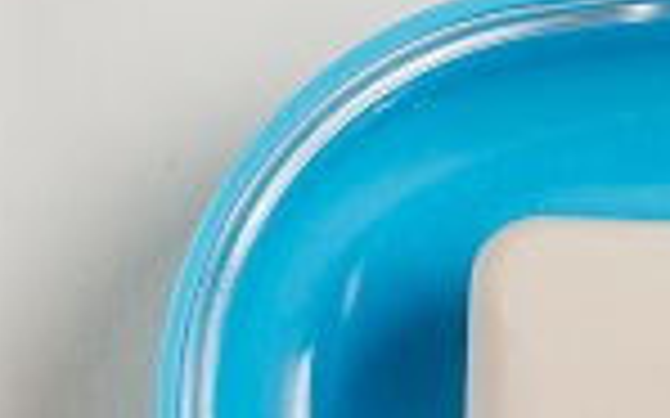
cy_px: 699
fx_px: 5001
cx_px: 904
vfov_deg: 4.7
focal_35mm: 274
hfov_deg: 7.6
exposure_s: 1/160
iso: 160
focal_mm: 50
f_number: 5.6
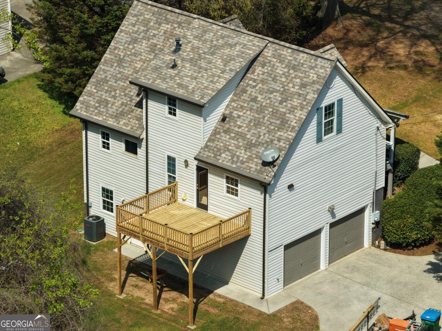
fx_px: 2145
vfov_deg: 8.8
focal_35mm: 168
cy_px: 166
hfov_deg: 11.8
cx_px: 221
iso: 100
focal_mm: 40
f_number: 2.8
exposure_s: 1/100
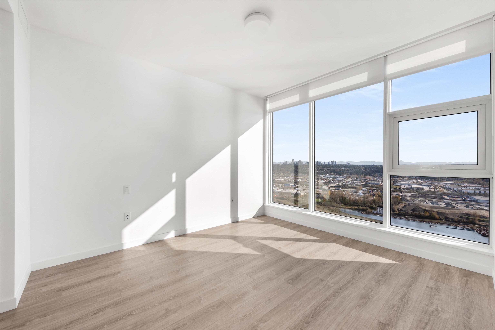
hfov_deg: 104.2
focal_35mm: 14
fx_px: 193
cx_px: 248
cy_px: 165
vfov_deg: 81.2
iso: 100
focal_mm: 14
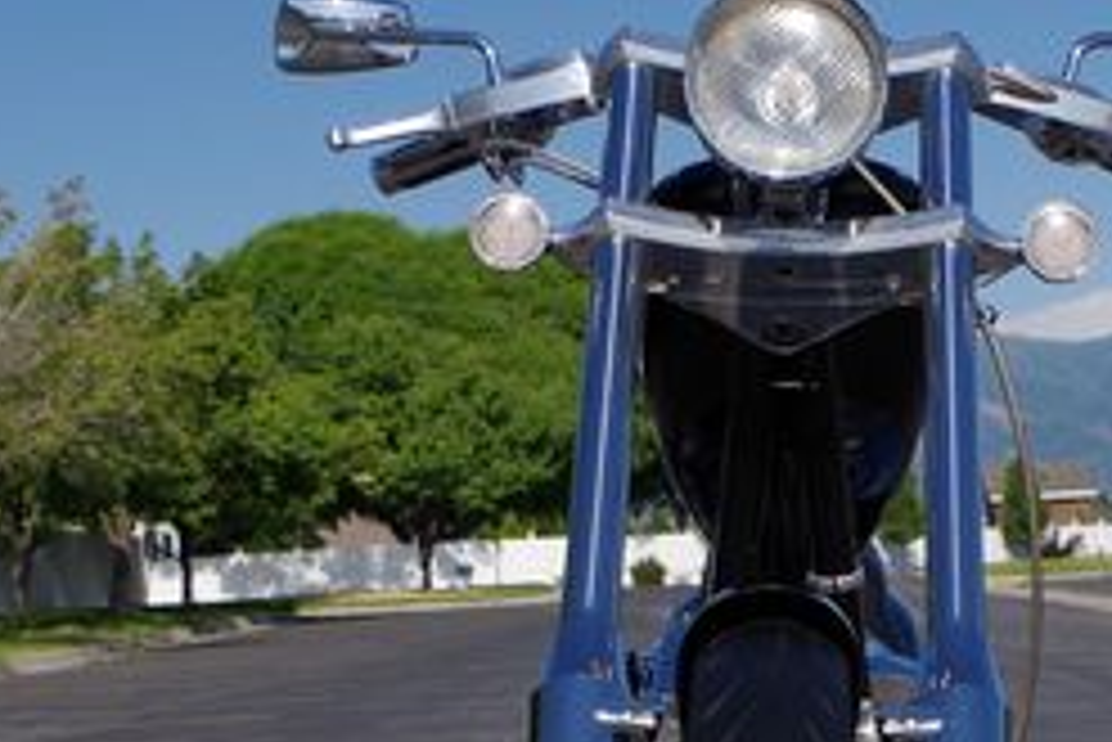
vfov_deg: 15.0
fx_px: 2720
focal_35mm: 88
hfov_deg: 23.0
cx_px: 756
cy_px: 884
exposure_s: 1/500
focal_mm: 23.13
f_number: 9
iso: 200
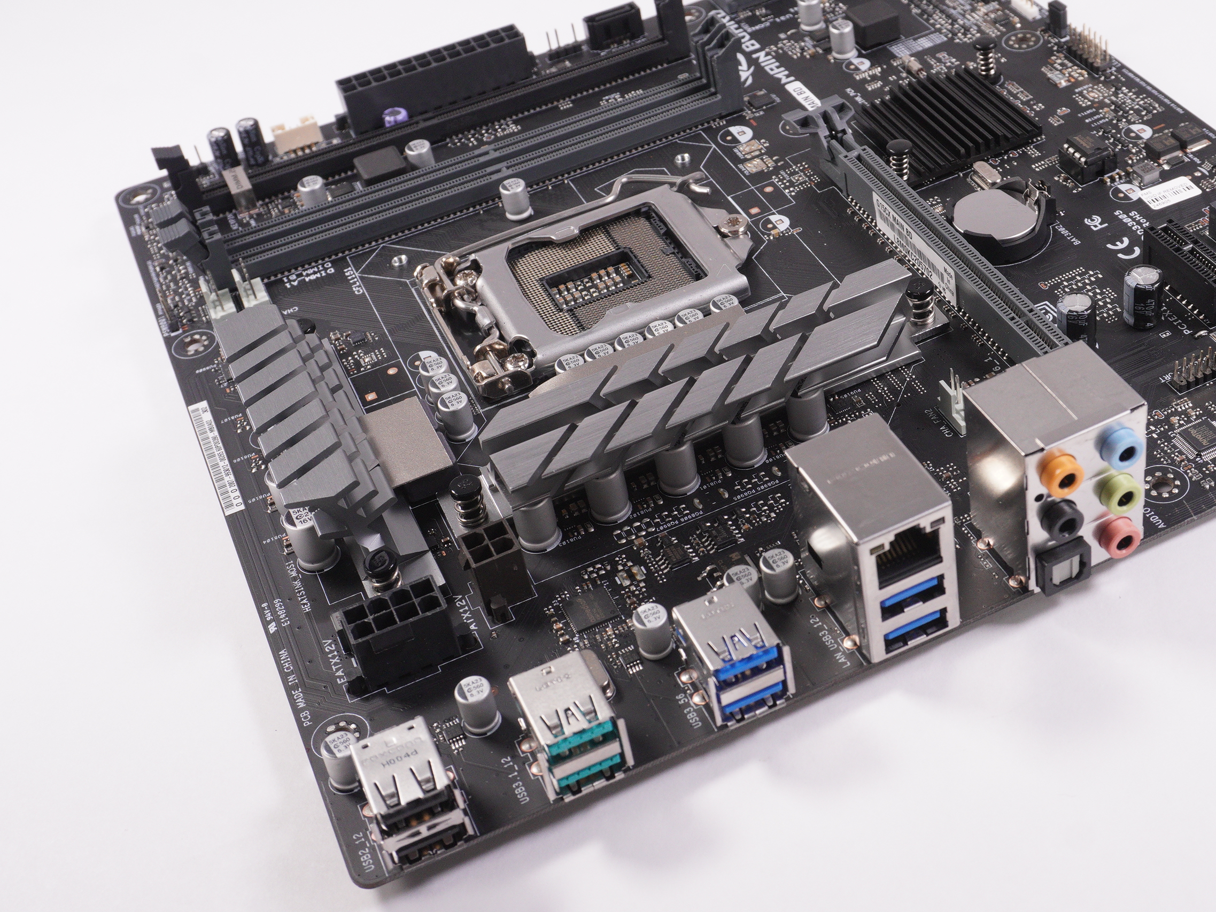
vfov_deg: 30.4
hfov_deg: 39.7
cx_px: 760
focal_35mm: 48
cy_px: 388
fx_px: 1673
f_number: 9
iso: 800
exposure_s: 1/250
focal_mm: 25
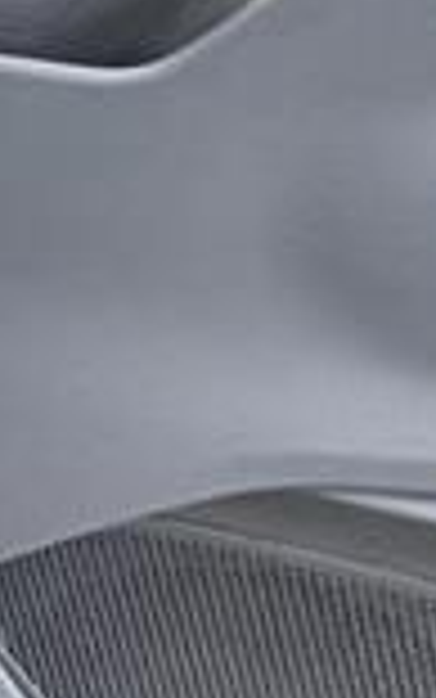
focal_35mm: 86
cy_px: 108
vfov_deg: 23.6
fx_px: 1634
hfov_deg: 7.2
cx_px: -1515
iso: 80
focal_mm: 2.22
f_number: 2.2
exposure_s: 1/140
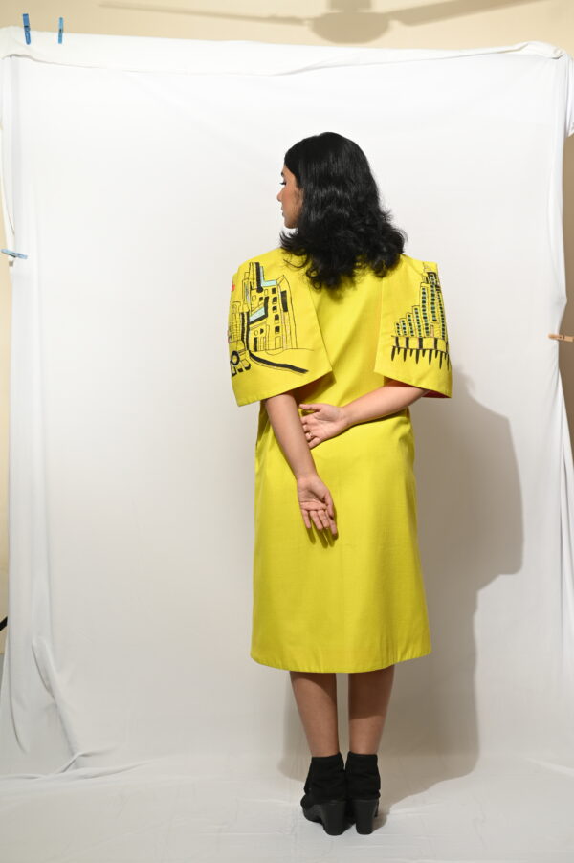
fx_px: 1198
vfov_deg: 39.6
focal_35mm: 50
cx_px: 287
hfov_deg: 27.0
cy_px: 432
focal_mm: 50
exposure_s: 1/160
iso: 100
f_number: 4
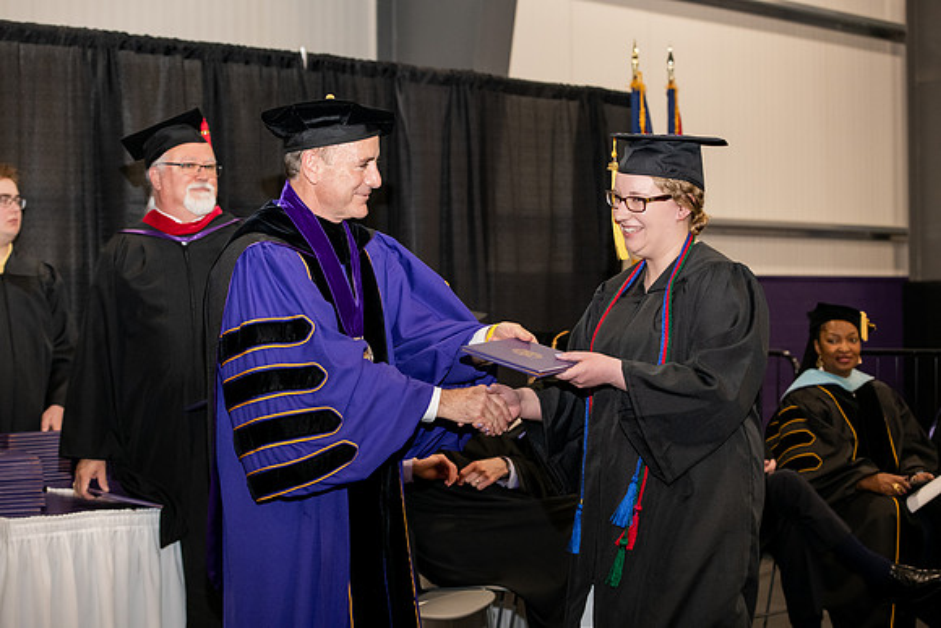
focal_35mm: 70
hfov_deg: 28.8
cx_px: 470
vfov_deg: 19.5
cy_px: 314
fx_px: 1830
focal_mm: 70
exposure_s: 1/200
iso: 2000
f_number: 5
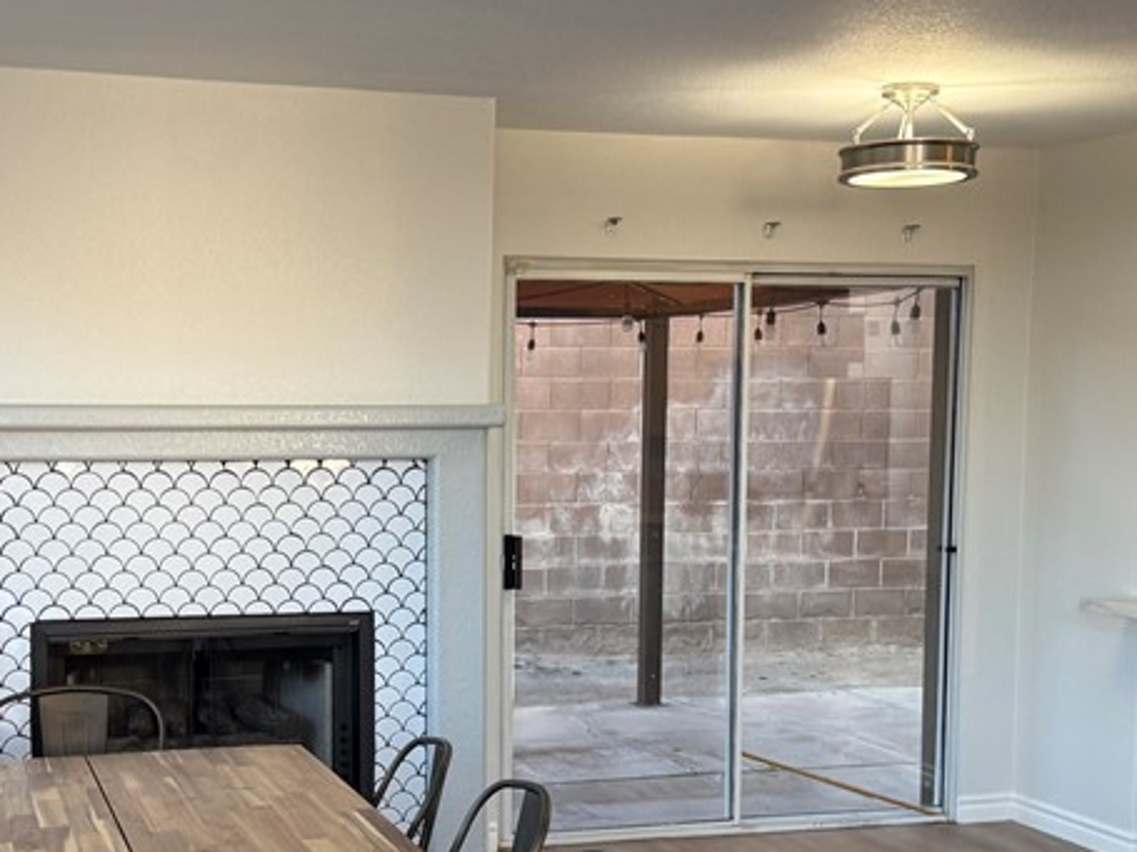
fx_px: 1773
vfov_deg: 26.8
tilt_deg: -5.4
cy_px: 575
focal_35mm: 54
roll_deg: -0.6
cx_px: 422
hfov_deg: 35.3
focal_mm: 6.76
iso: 160
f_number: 1.78
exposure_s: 1/120
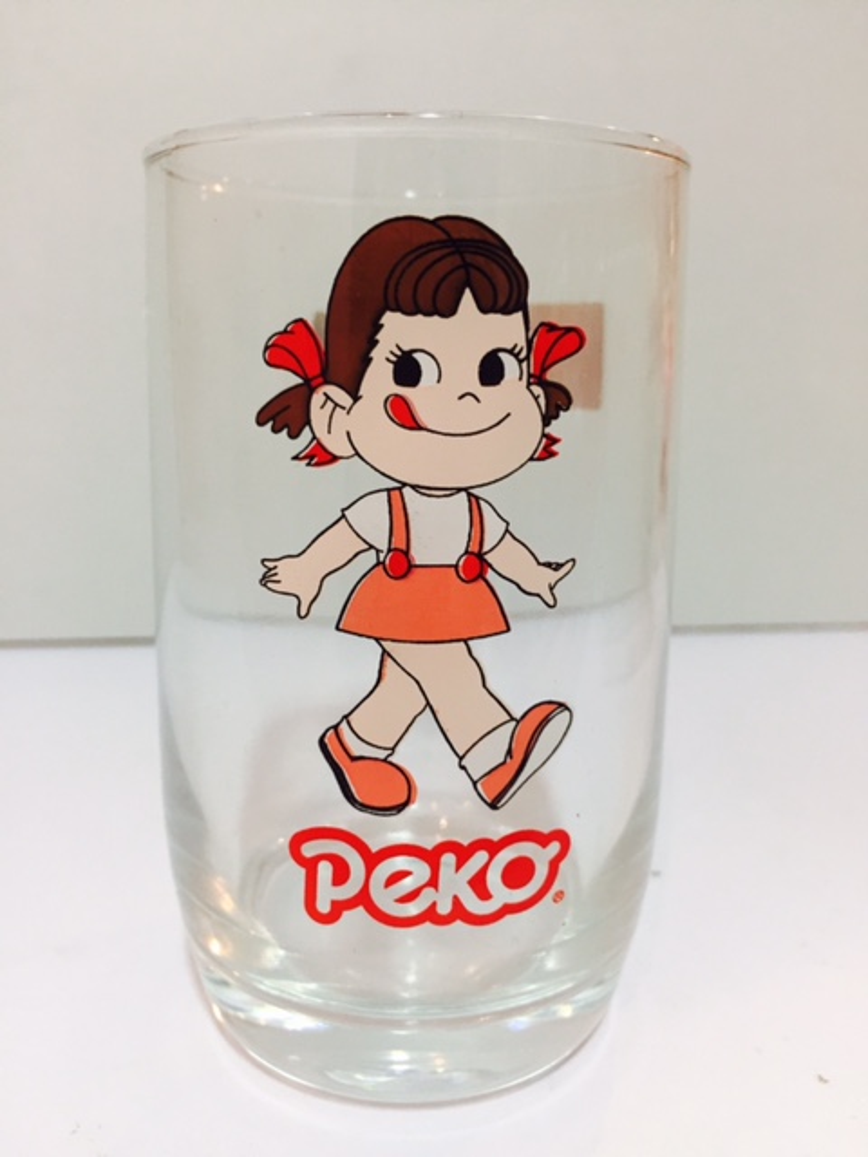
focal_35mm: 29
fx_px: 970
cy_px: 578
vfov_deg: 61.7
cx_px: 434
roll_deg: -0.5
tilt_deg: -10.7
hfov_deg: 48.2
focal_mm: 4.15
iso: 64
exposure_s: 1/33
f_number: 2.2
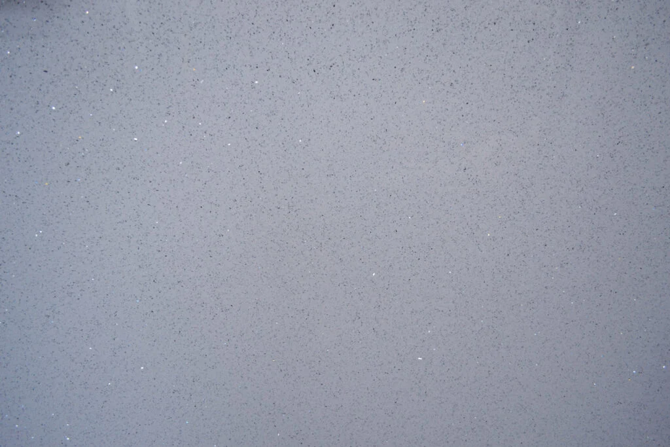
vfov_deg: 47.9
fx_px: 503
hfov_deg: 67.4
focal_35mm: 27
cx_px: 335
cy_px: 224
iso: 400
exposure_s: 1/50
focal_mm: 18
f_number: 3.5
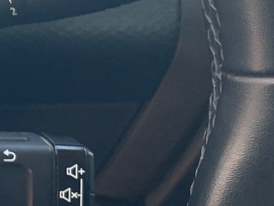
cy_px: 73
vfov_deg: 12.3
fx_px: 950
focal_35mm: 120
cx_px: -324
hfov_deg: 13.4
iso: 100
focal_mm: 4.2
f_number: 1.6
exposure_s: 1/121
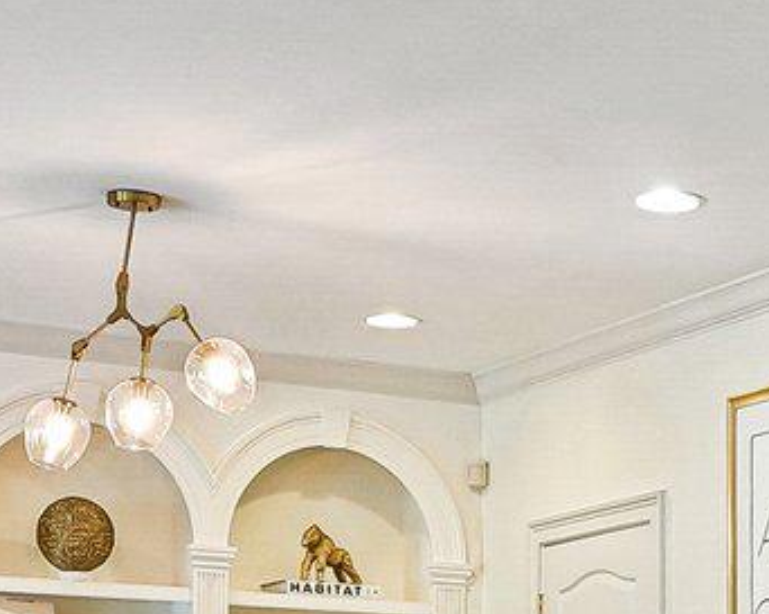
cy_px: 842
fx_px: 2047
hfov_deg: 20.3
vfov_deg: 16.0
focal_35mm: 90
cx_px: 854
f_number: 8
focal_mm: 16
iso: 400
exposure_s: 1/8
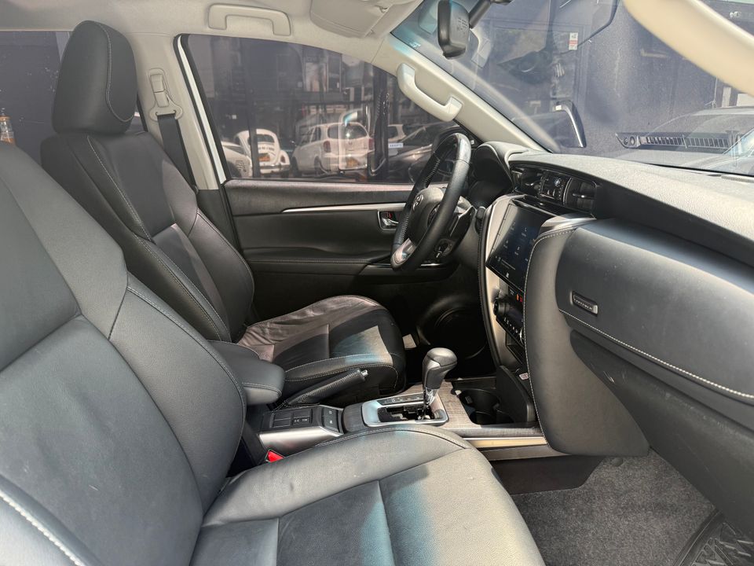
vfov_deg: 56.8
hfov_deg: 71.6
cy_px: 283
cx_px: 377
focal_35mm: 24
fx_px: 523
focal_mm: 6.76
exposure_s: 1/194
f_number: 1.78
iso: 125
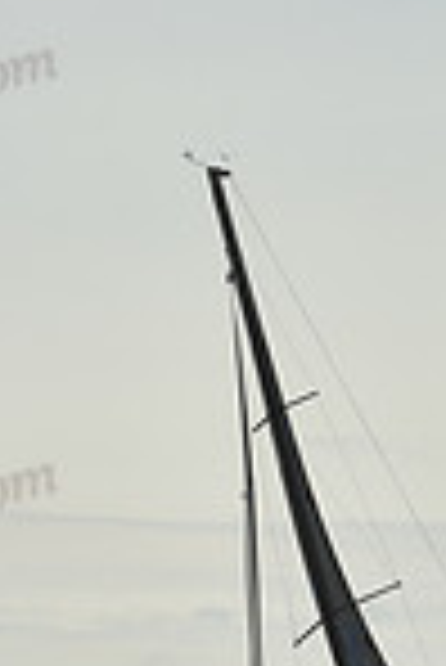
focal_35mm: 372
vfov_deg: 5.5
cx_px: 291
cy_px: 716
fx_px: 6896
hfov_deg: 3.7
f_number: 11
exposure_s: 1/800
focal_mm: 95
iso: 250
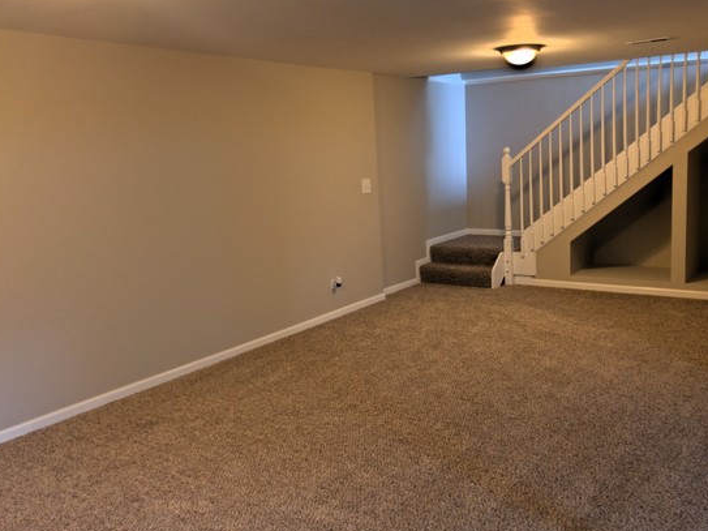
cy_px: 267
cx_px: 389
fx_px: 675
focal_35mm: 33
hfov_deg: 55.3
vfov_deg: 42.9
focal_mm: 3.99
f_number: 1.8
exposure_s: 1/30
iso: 160
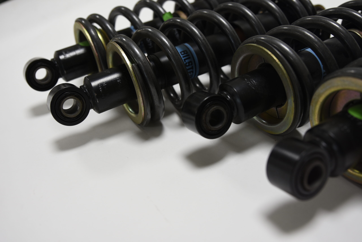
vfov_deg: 36.9
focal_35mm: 36
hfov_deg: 53.1
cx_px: 181
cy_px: 121
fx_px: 362
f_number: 2.8
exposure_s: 1/100
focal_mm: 24
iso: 320
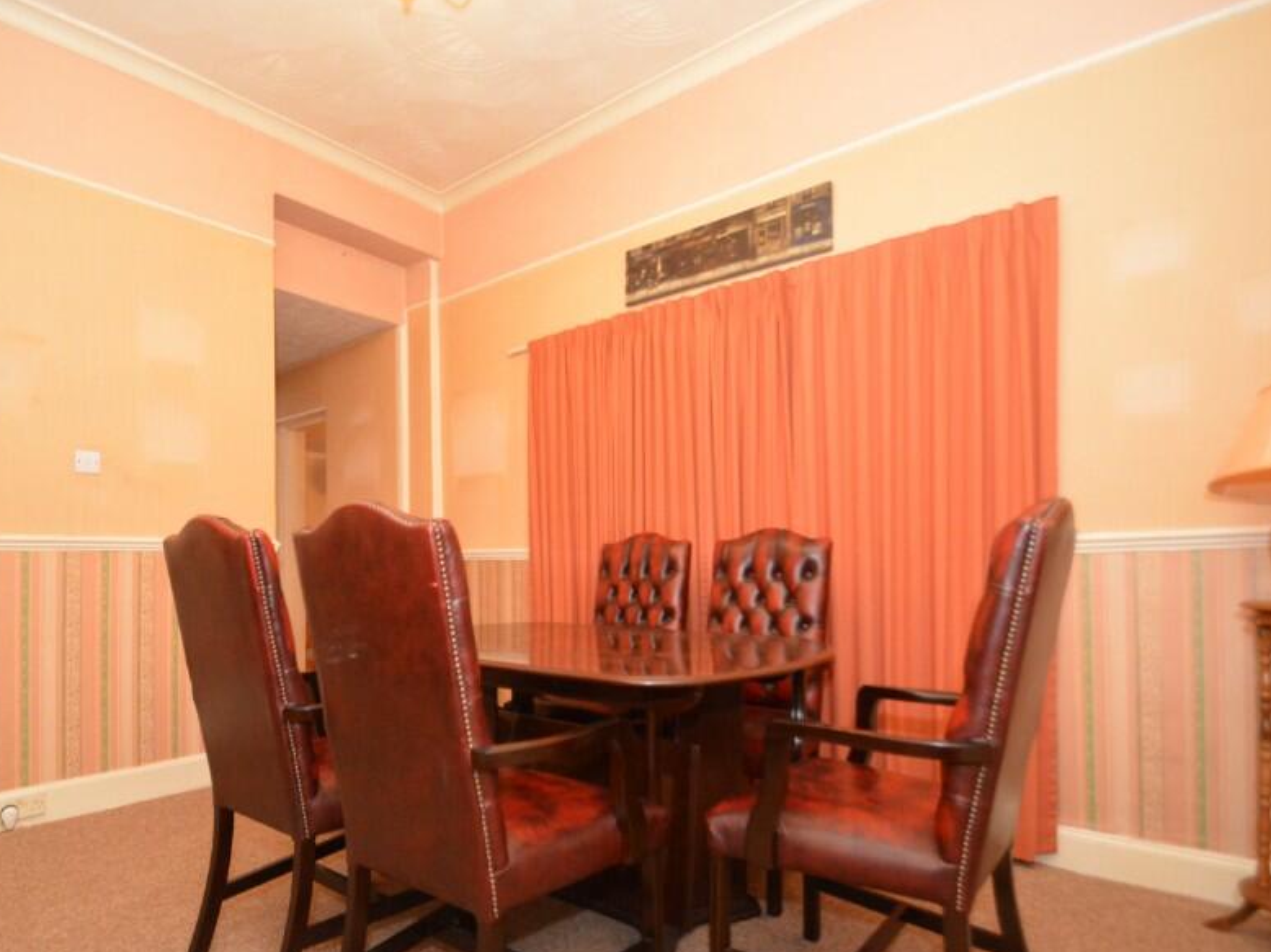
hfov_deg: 84.5
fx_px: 697
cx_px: 577
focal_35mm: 19
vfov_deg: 68.5
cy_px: 527
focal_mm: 10
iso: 3200
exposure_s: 1/60
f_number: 4
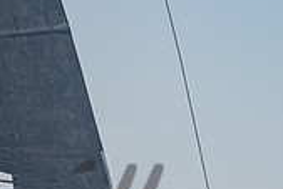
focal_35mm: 503
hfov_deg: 4.1
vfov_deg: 2.7
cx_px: -64
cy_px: 243
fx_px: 3957
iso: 250
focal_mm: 140
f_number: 6.3
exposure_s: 1/800
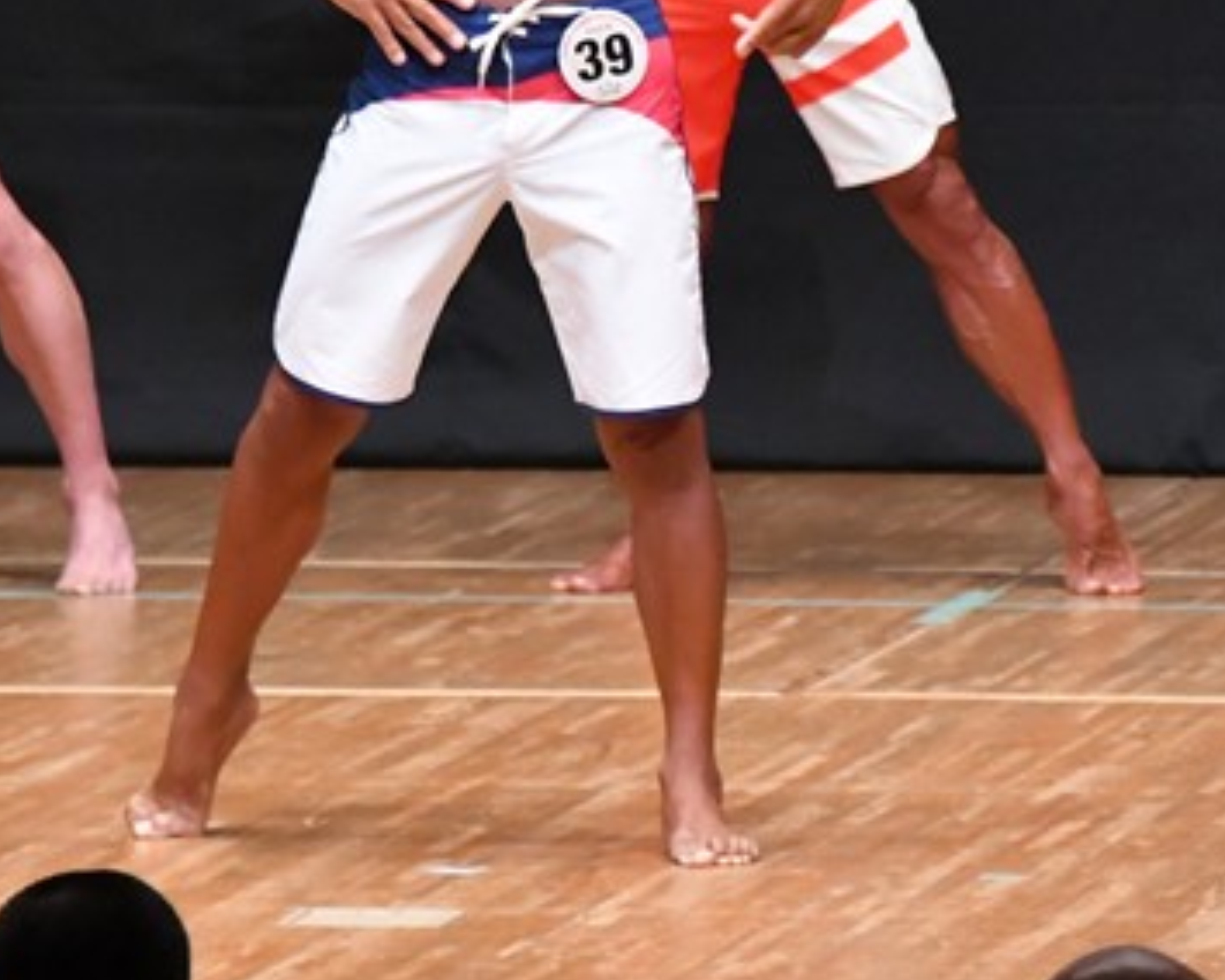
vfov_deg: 2.6
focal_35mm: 586
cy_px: 135
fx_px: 21240
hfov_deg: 3.3
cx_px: 1254
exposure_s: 1/400
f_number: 5.6
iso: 8000
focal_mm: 190
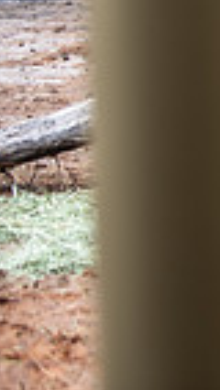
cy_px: -108
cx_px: 754
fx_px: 3325
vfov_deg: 6.7
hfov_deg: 3.7
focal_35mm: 321
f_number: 2.8
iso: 125
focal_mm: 75
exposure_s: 1/250
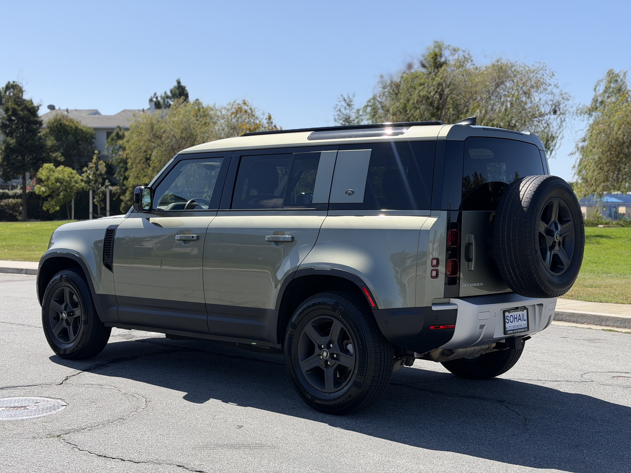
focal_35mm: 48
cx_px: 316
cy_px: 236
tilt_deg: -1.2
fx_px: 875
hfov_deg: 39.7
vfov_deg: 30.3
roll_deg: -0.6
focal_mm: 6.76
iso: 64
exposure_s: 1/3534
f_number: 1.78
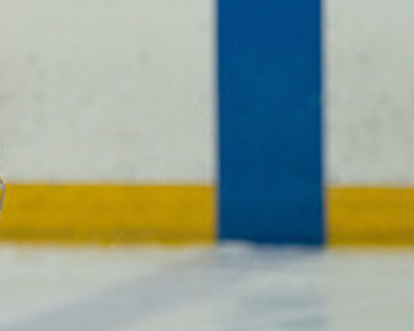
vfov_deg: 1.9
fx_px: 9980
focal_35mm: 815
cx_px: -195
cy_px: 227
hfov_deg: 2.4
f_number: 3.5
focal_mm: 176
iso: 1600
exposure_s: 1/2500
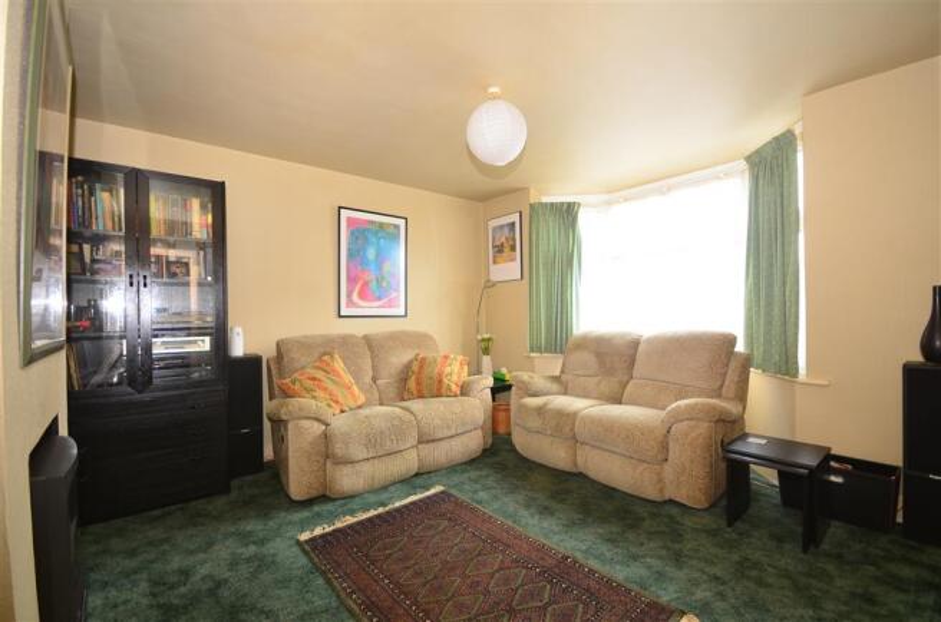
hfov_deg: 100.5
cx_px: 470
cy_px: 311
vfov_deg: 77.0
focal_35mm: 15
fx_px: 391
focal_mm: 10
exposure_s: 1/5
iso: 200
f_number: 5
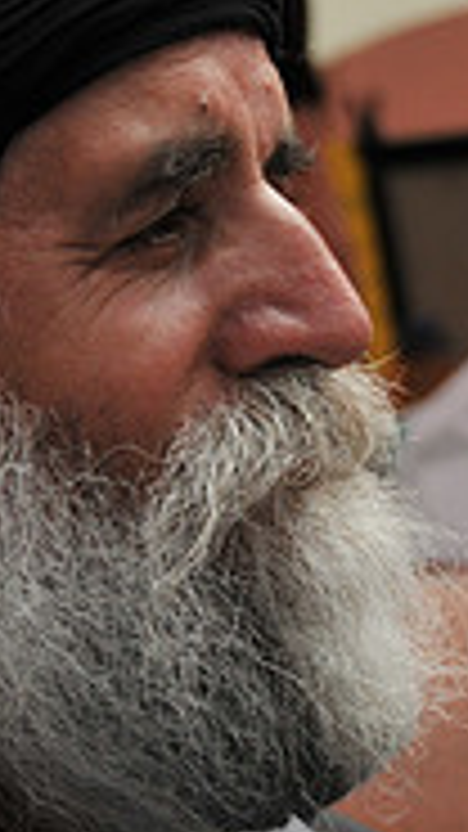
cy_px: 380
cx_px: 252
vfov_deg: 12.5
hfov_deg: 7.0
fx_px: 3810
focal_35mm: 173
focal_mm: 35
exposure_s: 1/500
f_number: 4.2
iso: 200
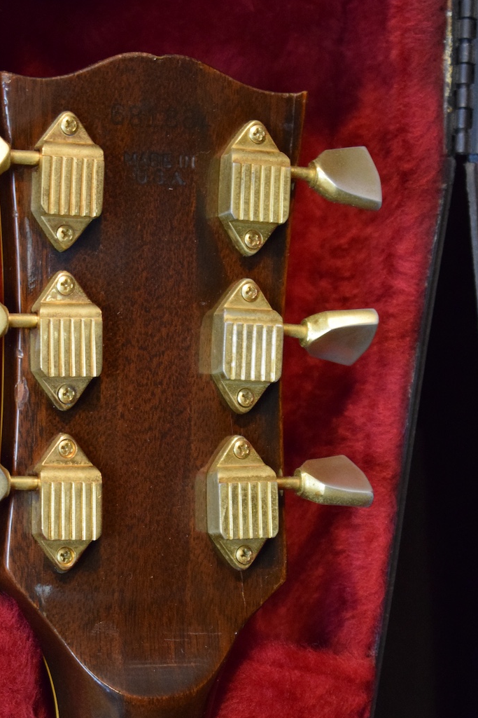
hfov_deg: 11.3
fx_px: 2405
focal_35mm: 121
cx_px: 157
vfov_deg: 16.9
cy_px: 502
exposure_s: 1/30
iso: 3200
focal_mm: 55
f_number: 5.6
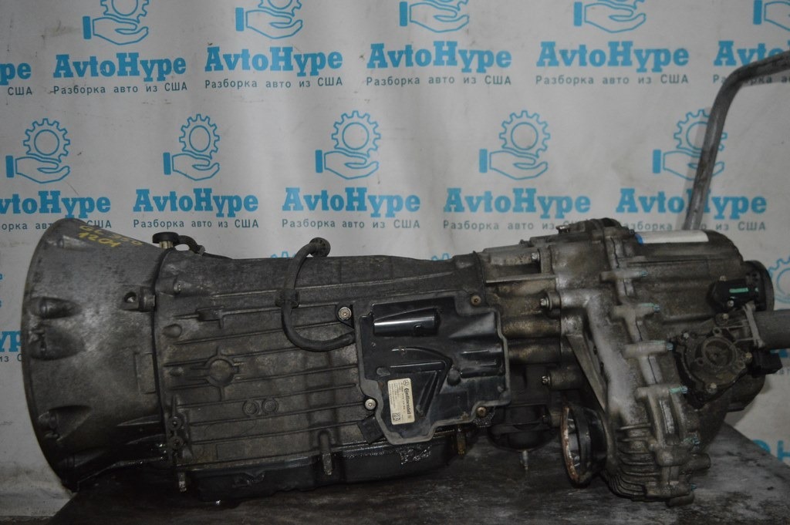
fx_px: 789
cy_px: 262
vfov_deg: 36.8
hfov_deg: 53.2
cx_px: 395
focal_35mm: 36
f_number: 4
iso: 3200
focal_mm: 24
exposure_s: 1/60
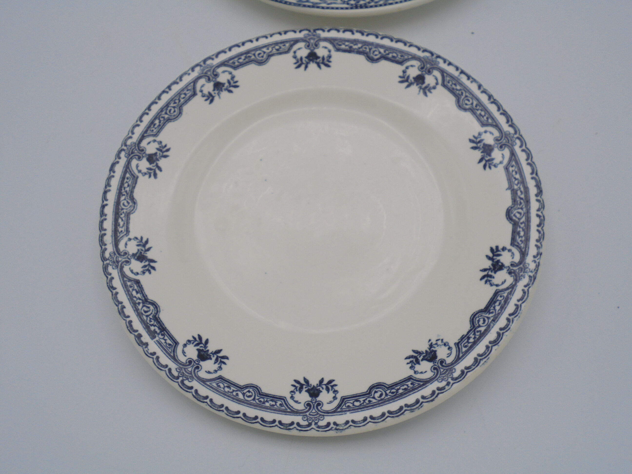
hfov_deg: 49.0
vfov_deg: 37.7
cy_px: 237
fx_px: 694
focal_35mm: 38
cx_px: 316
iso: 100
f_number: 4.2
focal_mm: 6.9
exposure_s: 1/500
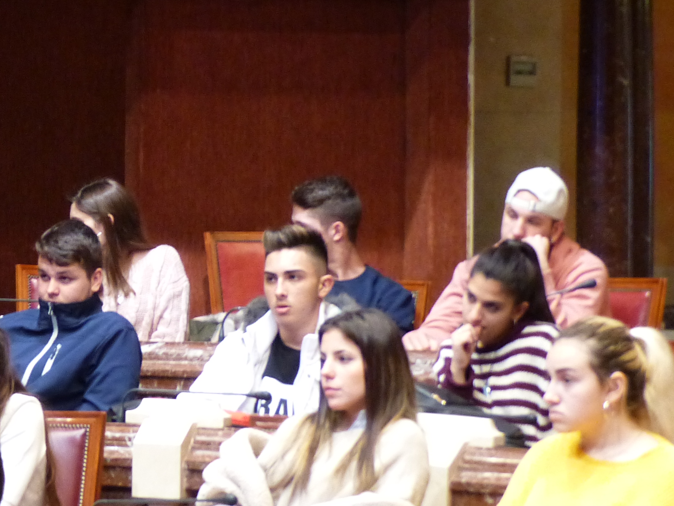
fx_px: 3642
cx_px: -65
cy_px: 131
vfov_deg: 7.9
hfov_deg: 10.4
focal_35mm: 187
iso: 400
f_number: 2.8
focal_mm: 15
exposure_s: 1/13
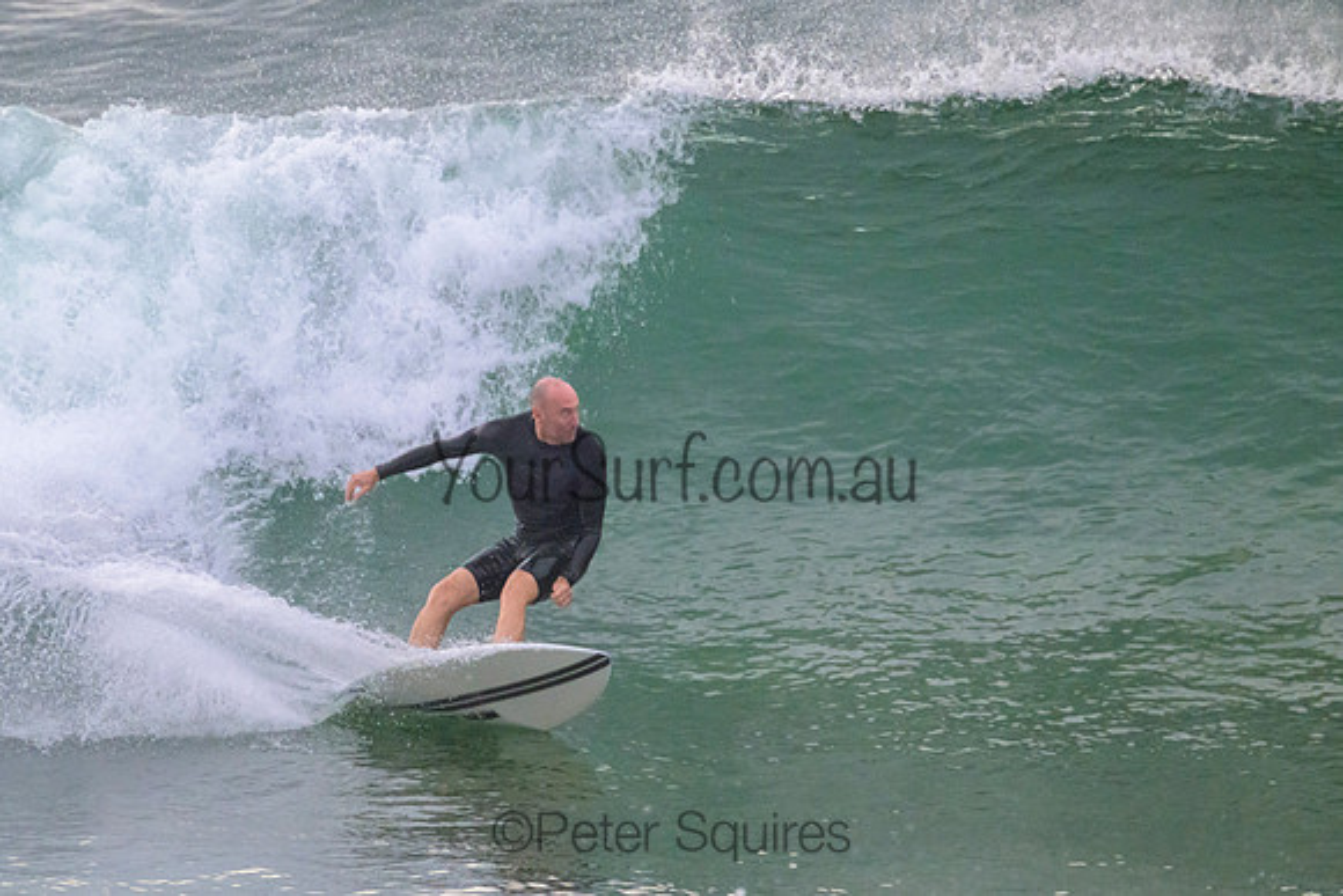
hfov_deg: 2.2
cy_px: 465
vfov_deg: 1.4
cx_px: 539
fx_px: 35740
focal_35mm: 958
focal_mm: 800
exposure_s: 1/1600
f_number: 11
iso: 5000
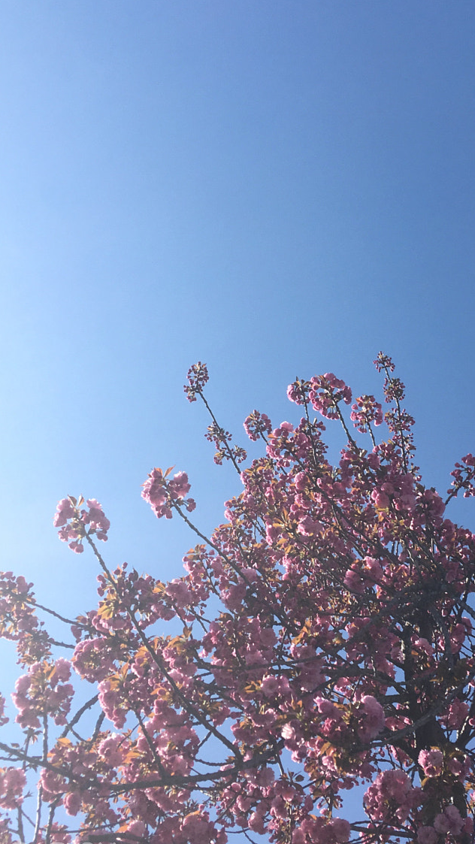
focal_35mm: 45
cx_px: 380
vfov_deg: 45.3
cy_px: 357
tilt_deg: +77.9
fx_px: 1007
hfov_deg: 26.1
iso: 25
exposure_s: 1/1748
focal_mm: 4.15
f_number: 2.2
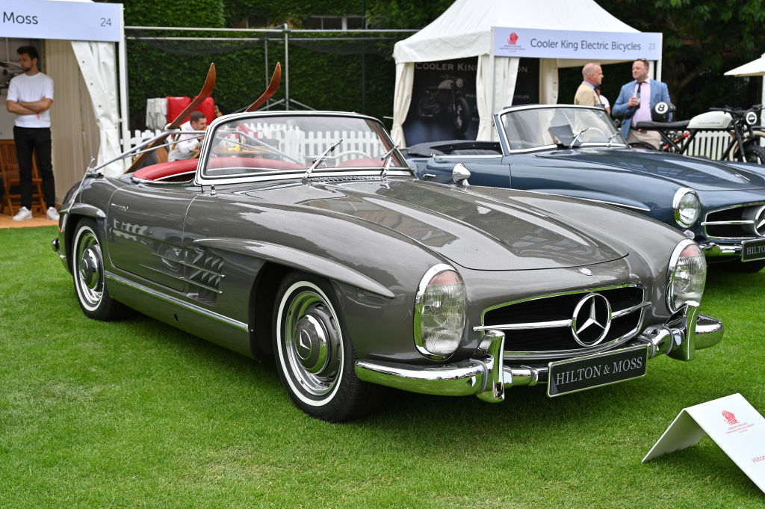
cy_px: 254
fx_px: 977
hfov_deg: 42.8
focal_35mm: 46
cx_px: 382
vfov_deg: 29.2
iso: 100
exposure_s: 1/320
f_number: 5
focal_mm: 46
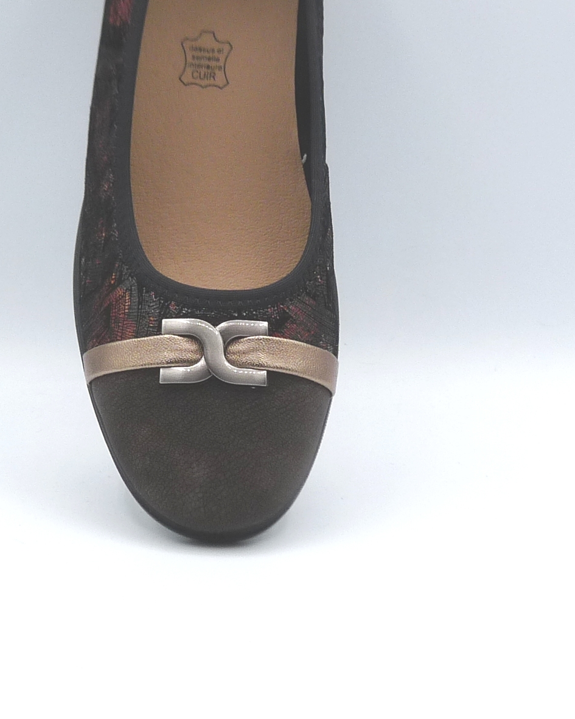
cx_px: 226
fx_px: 1575
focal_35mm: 74
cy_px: 361
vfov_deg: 25.7
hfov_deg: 20.7
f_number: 4.5
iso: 100
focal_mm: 5.8
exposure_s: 1/250
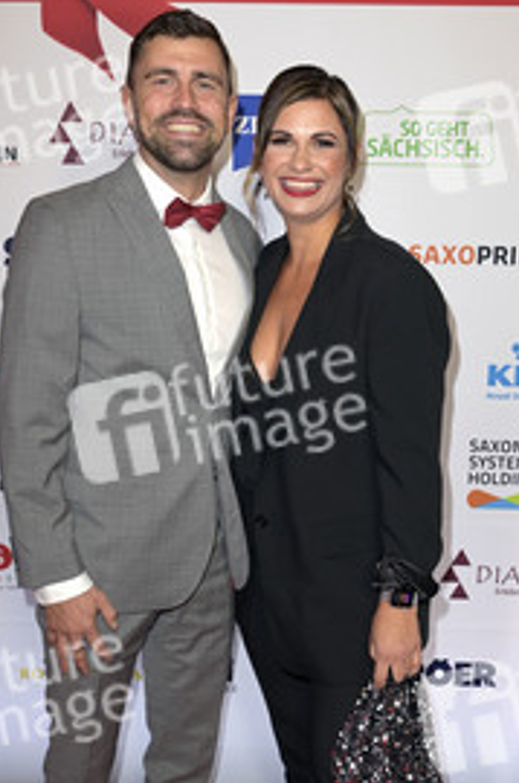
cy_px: 560
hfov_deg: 31.0
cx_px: 302
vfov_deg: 44.4
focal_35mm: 43
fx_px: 933
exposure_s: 1/250
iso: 800
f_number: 5.6
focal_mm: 29
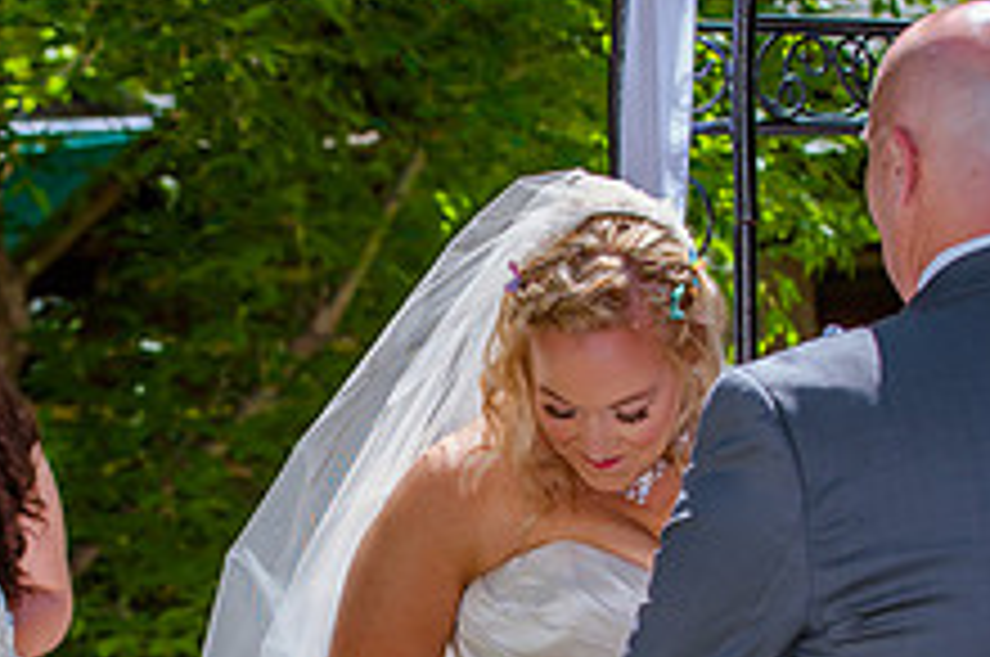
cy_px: 516
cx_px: 335
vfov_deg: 6.6
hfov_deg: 10.0
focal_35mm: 206
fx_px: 5657
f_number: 4.5
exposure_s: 1/500
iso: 200
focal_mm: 78
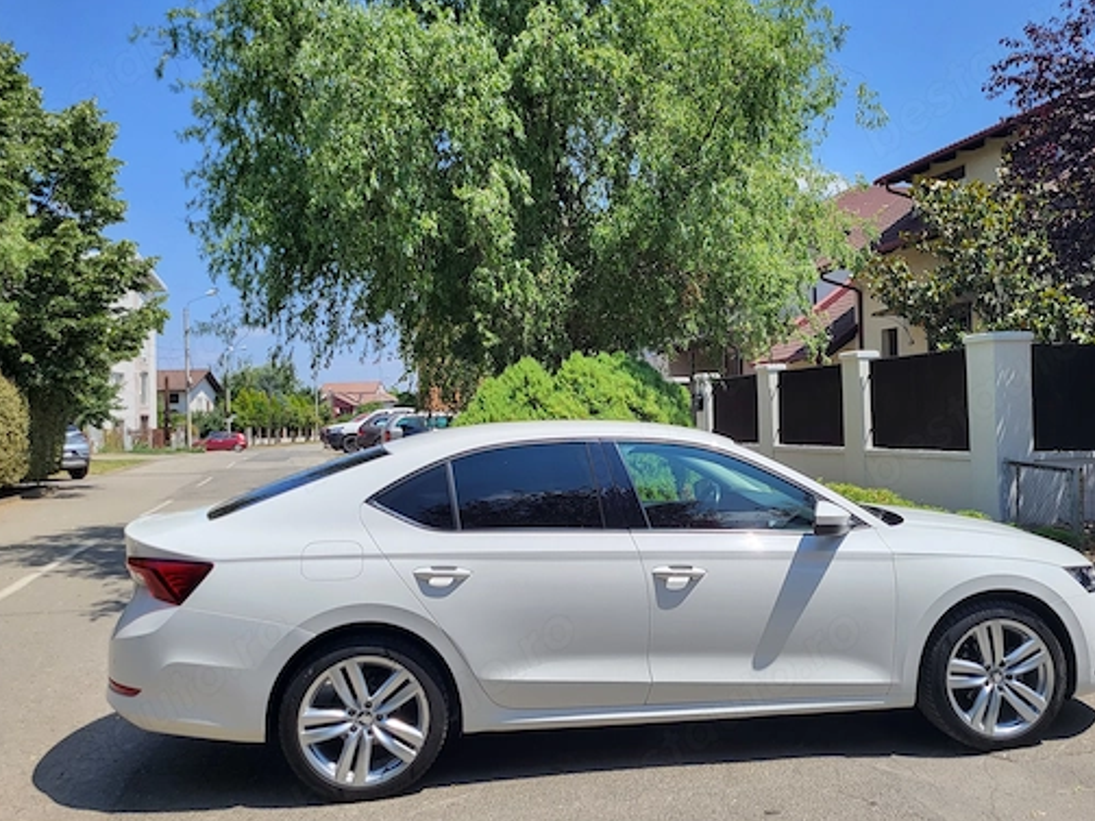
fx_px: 980
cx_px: 603
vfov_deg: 45.4
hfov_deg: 58.2
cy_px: 412
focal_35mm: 31
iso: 40
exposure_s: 1/2082
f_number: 1.8
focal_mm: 5.4
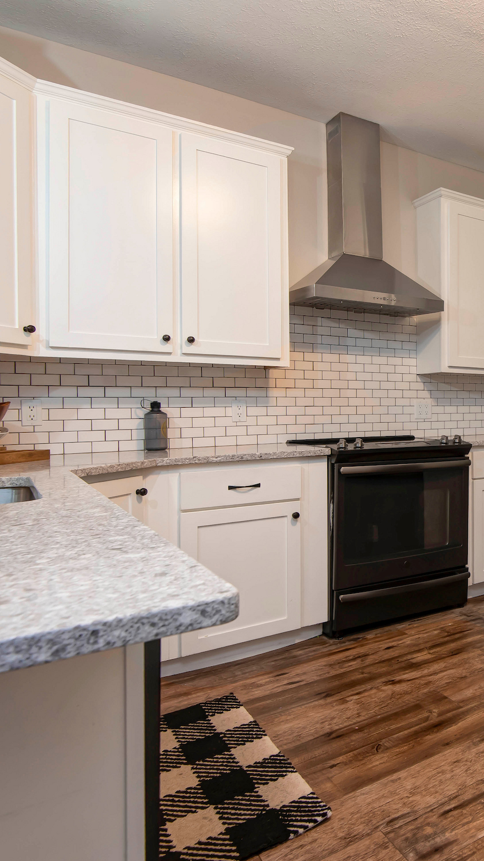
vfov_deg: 71.9
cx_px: 551
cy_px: 431
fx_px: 593
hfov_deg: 36.4
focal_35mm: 26
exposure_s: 1/15
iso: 400
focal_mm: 16
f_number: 6.7
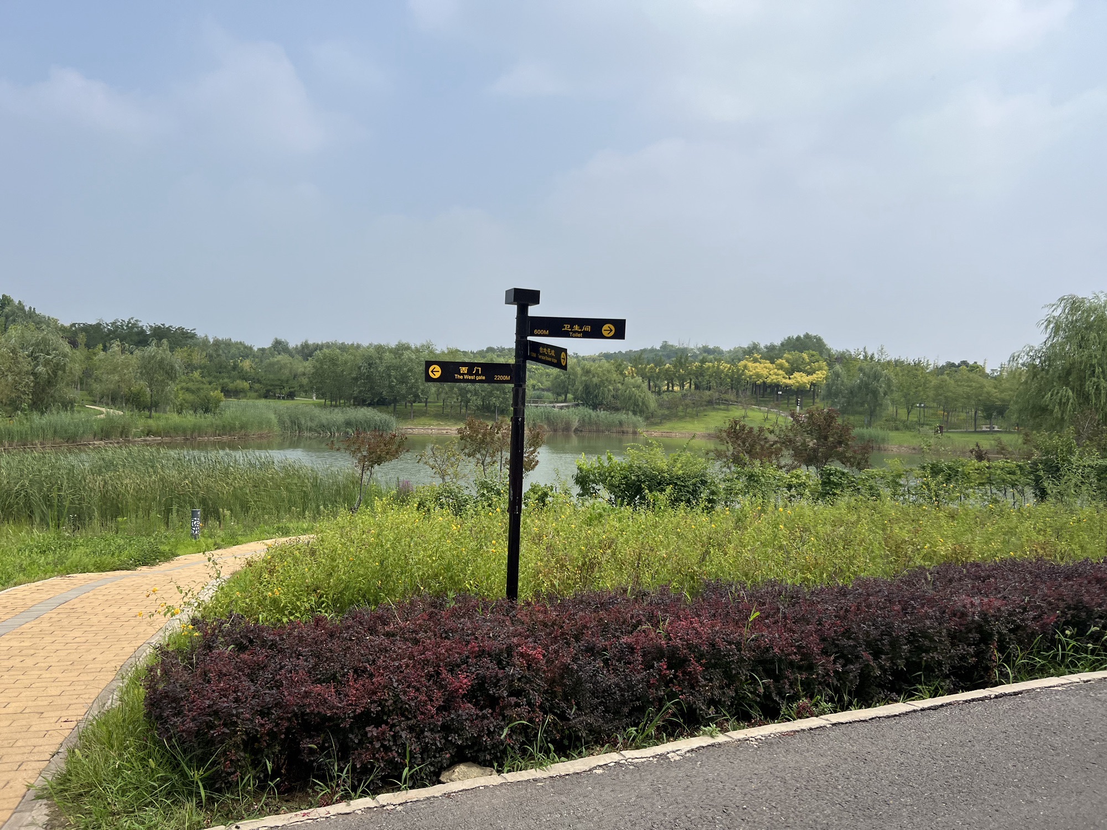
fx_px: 831
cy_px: 415
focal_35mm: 26
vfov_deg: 53.1
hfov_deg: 67.3
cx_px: 554
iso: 50
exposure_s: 1/6211
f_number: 1.5
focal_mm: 5.7
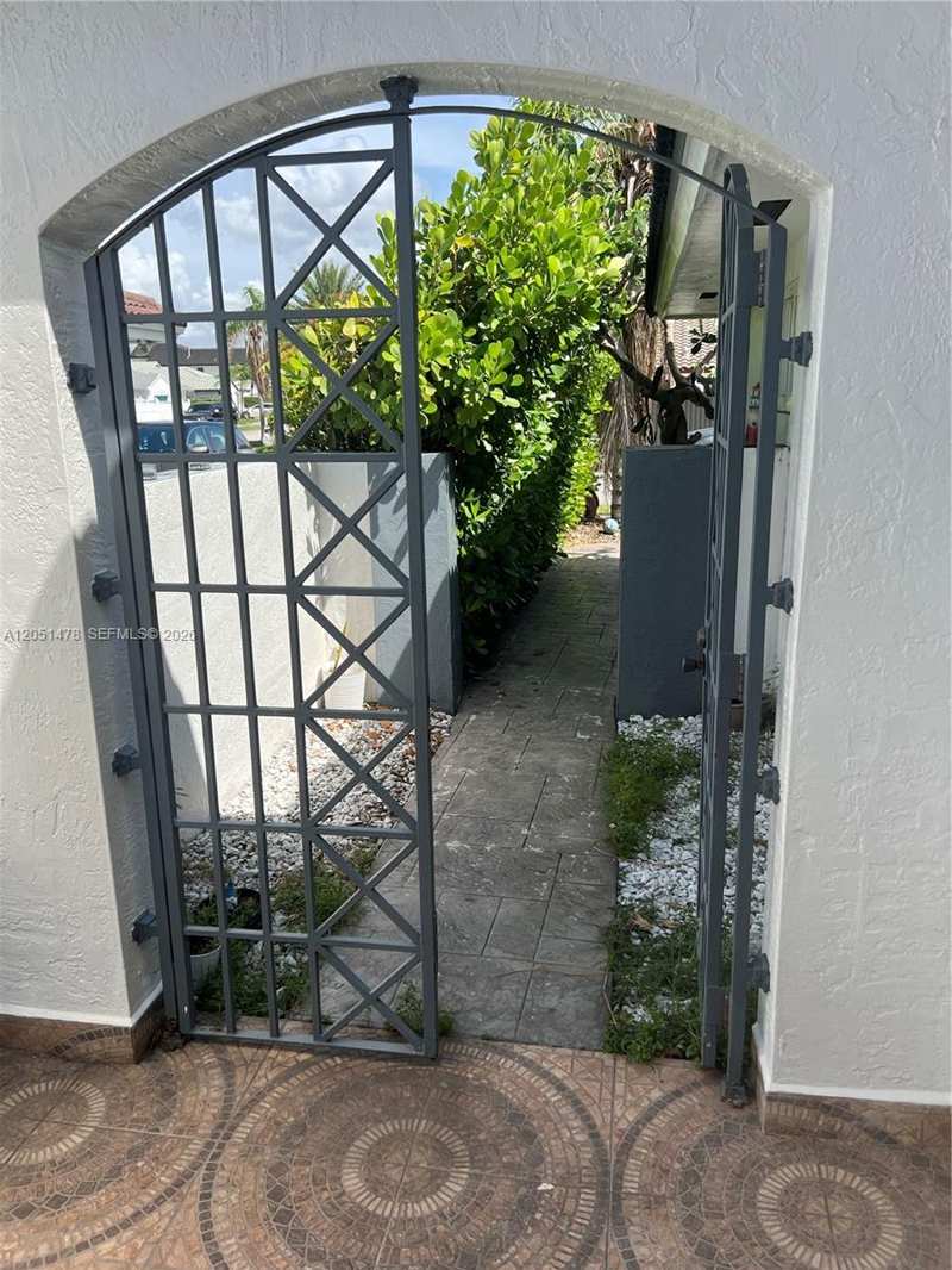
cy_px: 635
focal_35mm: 26
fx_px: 953
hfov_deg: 53.1
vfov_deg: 67.3
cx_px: 476
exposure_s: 1/2045
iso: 50
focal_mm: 5.7
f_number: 1.5
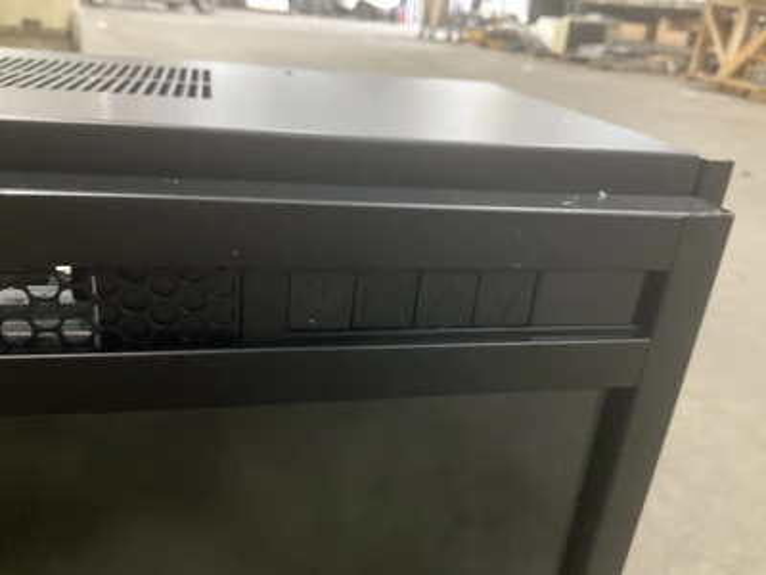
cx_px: 383
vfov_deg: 48.2
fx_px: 642
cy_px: 288
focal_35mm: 29
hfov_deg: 61.7
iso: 500
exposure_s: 1/30
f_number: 1.8
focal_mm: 3
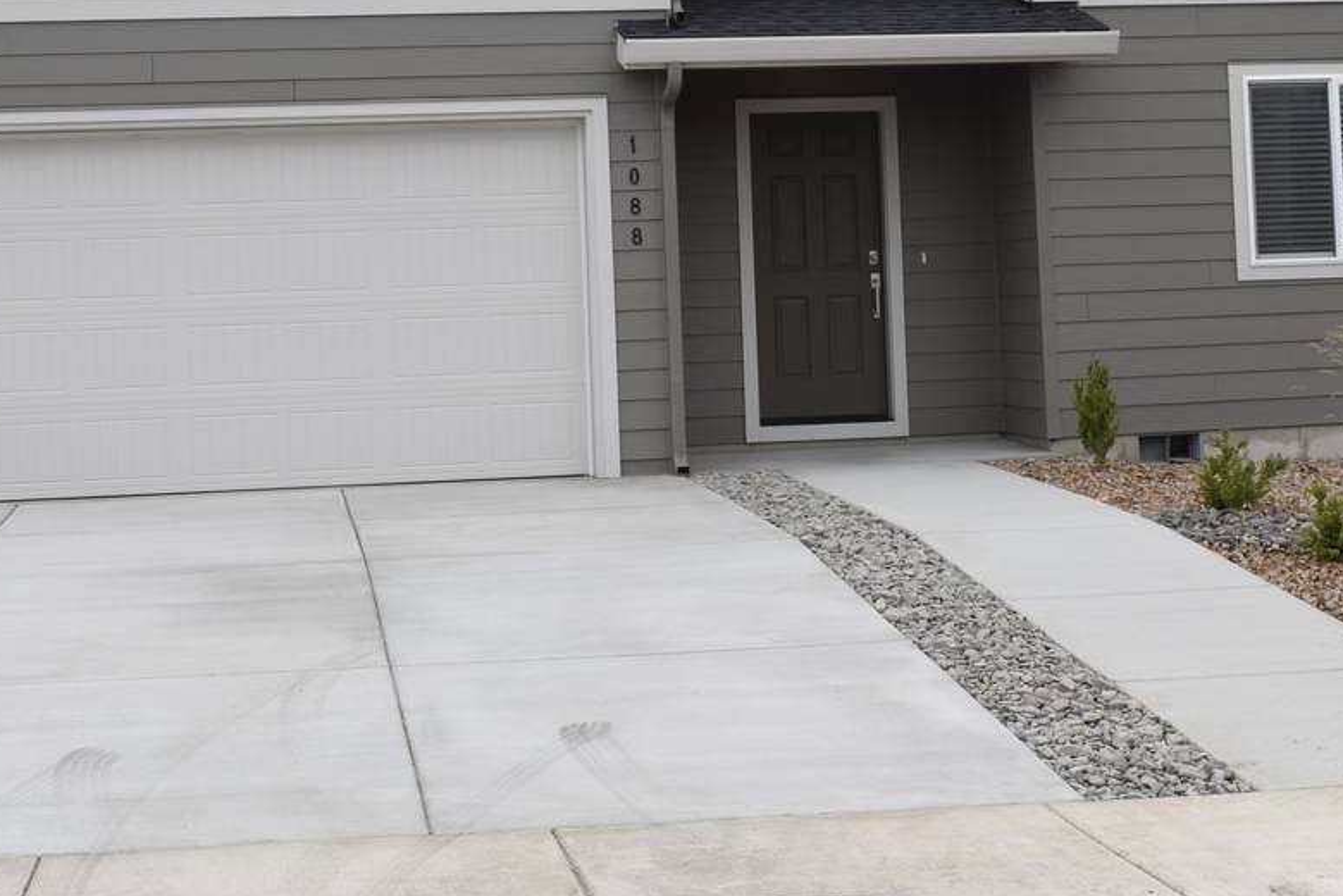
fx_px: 2387
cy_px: 203
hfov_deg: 31.4
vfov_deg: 21.0
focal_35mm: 64
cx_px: 608
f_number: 9
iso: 200
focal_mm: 26
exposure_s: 1/320
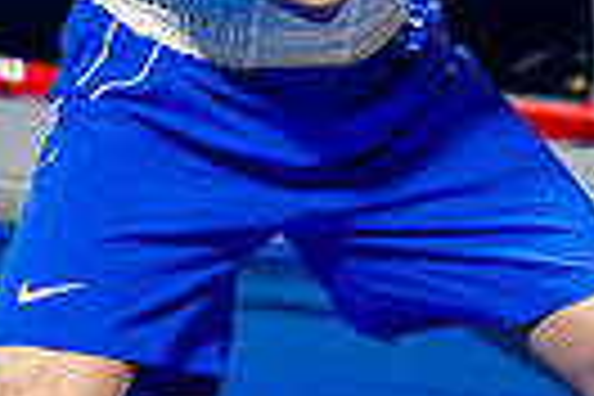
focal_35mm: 219
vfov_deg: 6.2
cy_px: -79
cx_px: 724
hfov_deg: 9.3
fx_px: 3613
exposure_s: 1/800
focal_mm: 50
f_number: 2
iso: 3200
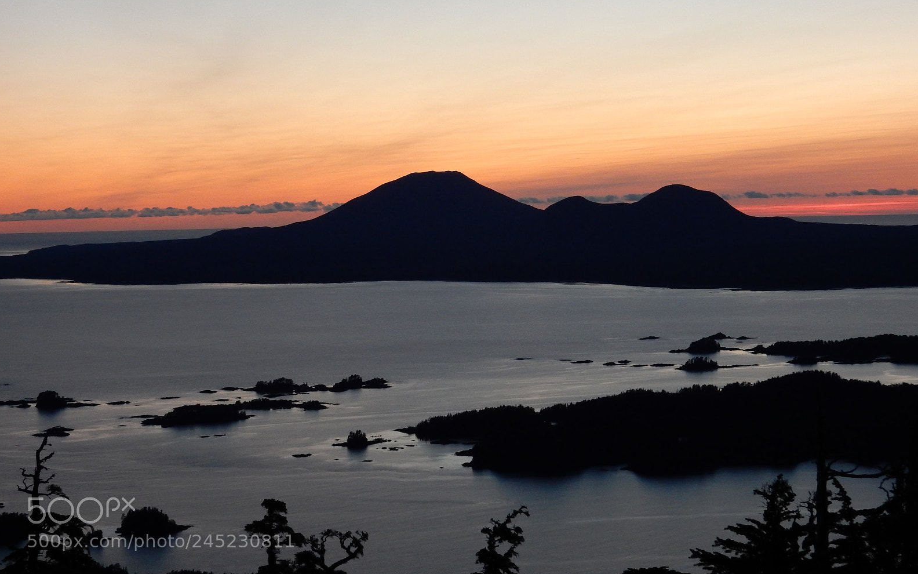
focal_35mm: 76
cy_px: 239
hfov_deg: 27.1
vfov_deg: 17.1
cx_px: 455
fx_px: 1901
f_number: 4.8
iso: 360
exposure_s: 1/30
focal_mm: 12.6
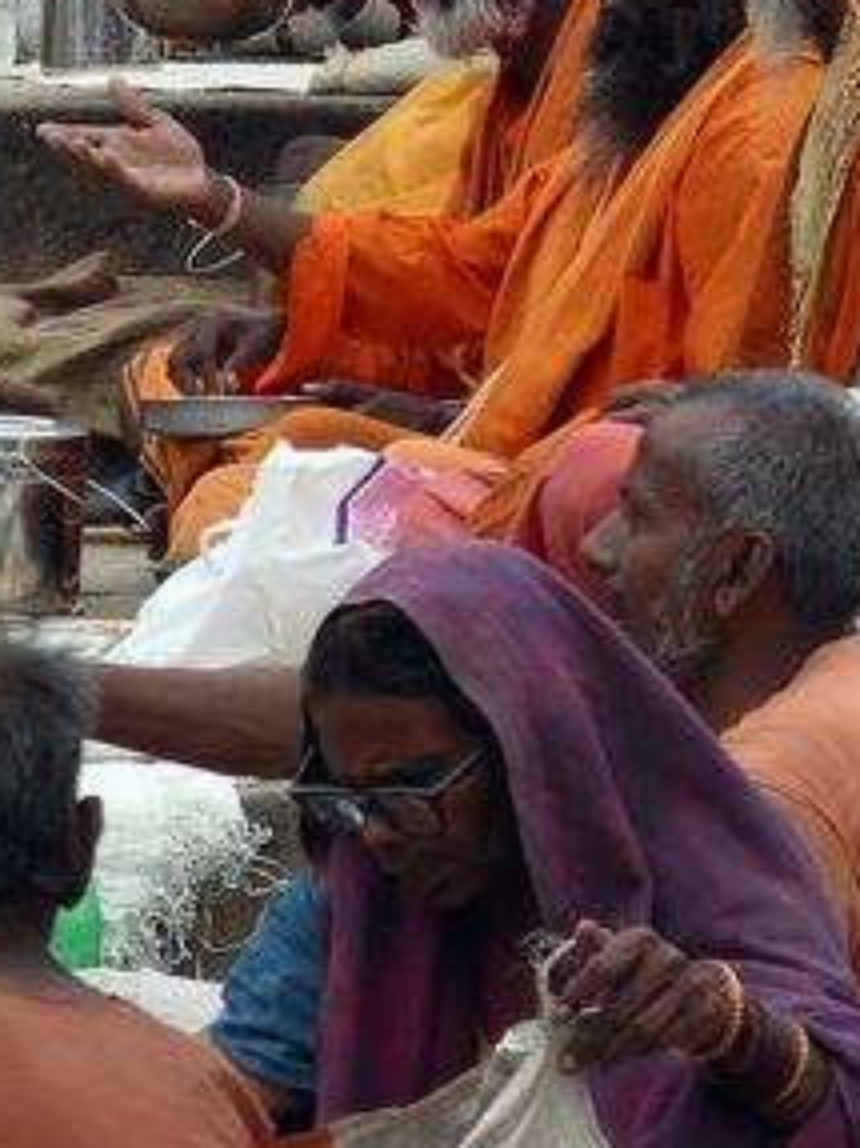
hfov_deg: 4.4
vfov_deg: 5.8
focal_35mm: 339
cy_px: 244
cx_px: 628
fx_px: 11238
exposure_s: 1/402
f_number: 4.6
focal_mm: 39
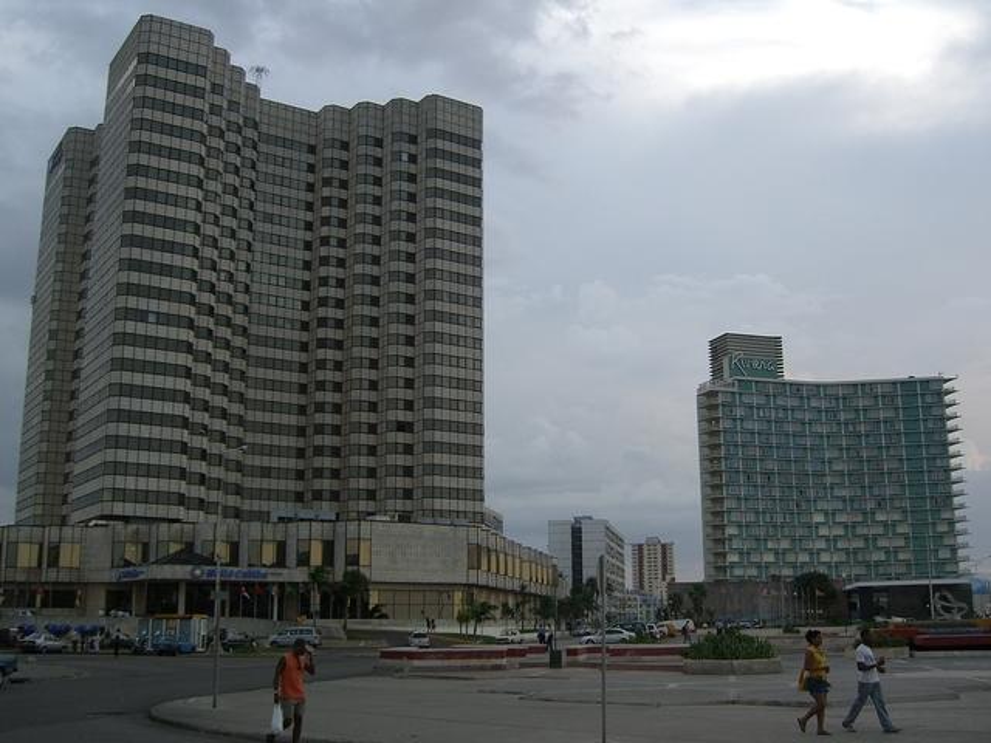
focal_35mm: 38
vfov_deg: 37.7
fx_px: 1088
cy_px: 372
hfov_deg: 49.0
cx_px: 496
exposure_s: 1/100
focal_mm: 7.9
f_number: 2.8
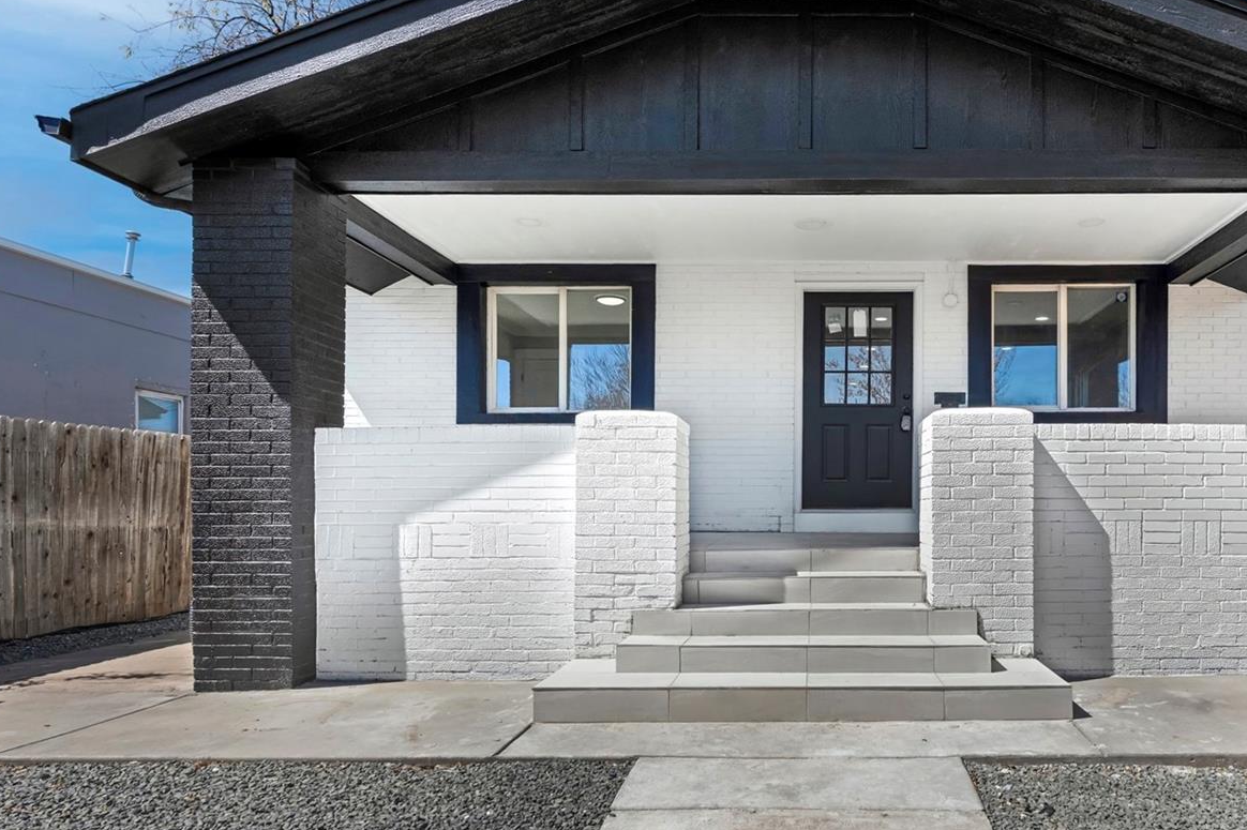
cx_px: 811
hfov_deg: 76.6
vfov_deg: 55.9
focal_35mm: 22
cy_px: 274
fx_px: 762
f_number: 8
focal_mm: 16
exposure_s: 1/400
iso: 500
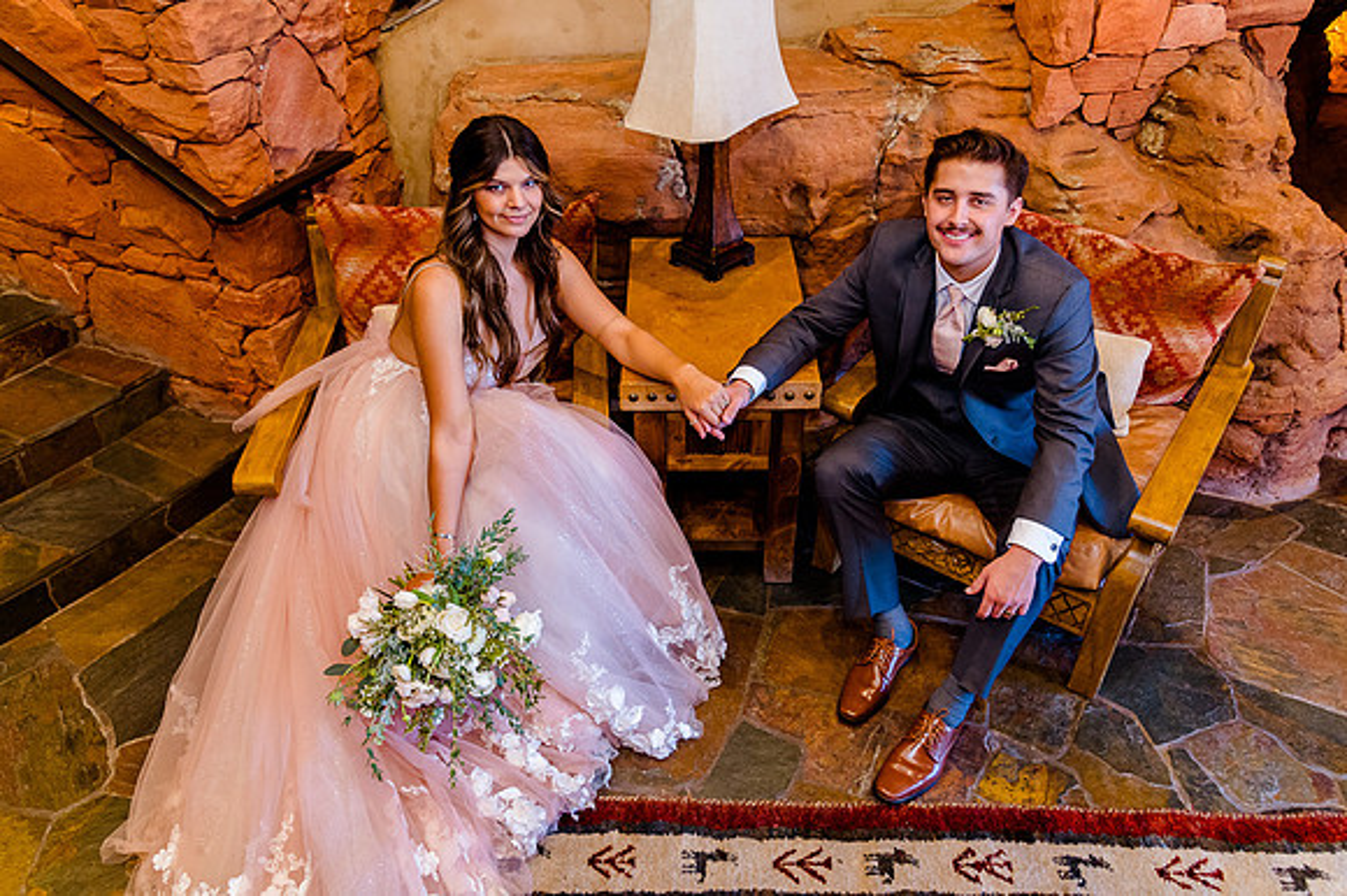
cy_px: 429
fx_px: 953
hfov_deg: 70.5
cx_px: 678
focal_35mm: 25
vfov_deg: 50.4
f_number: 4
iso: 2500
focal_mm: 24
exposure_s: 1/80
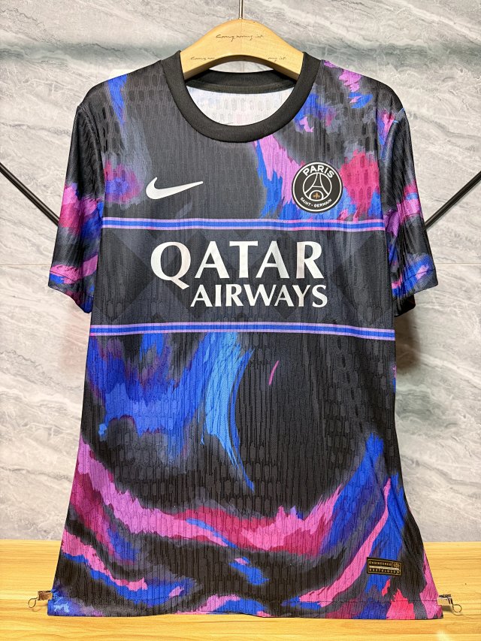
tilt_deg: +1.9
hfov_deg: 56.8
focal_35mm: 24
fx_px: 445
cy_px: 320
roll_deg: -0.2
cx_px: 240
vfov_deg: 71.6
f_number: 1.78
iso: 250
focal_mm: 6.76
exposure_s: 1/50
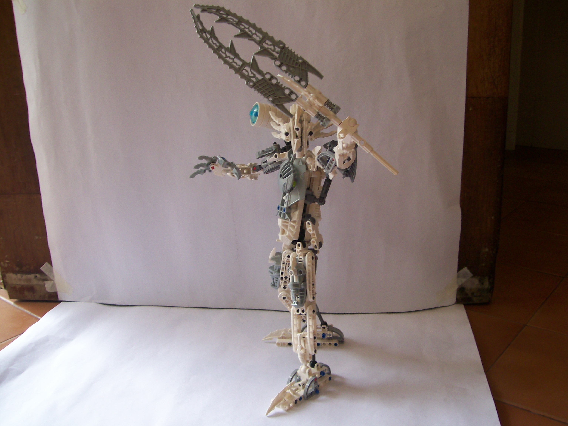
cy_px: 213
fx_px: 591
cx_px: 284
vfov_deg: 39.7
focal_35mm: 36
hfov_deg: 51.4
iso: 80
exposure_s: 1/46.4
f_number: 2.7
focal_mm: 6
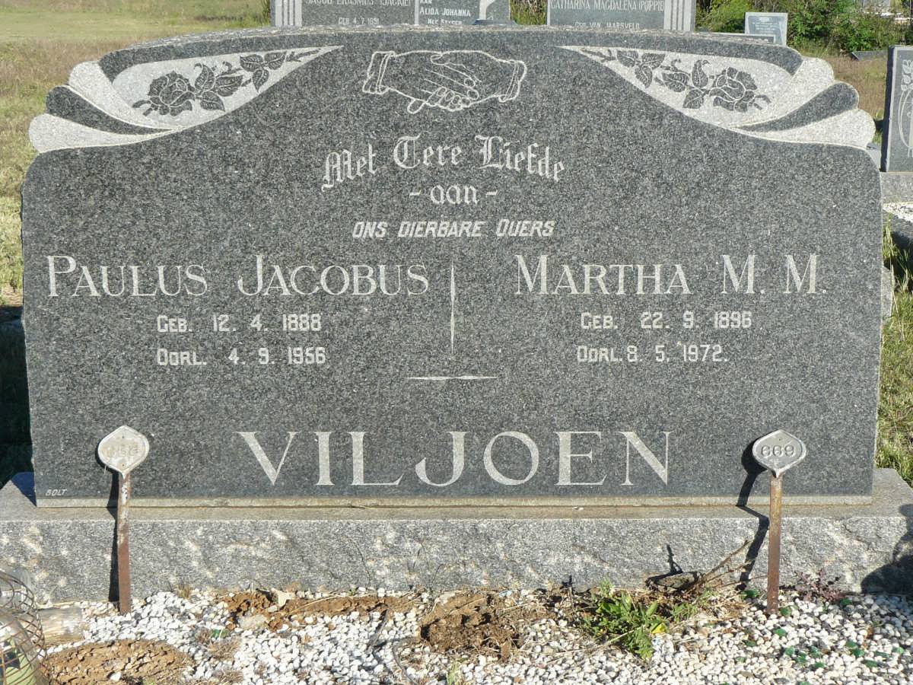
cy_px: 342
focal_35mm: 60
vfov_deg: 24.4
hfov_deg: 32.2
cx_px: 456
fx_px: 1583
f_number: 5.6
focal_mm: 8.3
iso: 100
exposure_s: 1/250
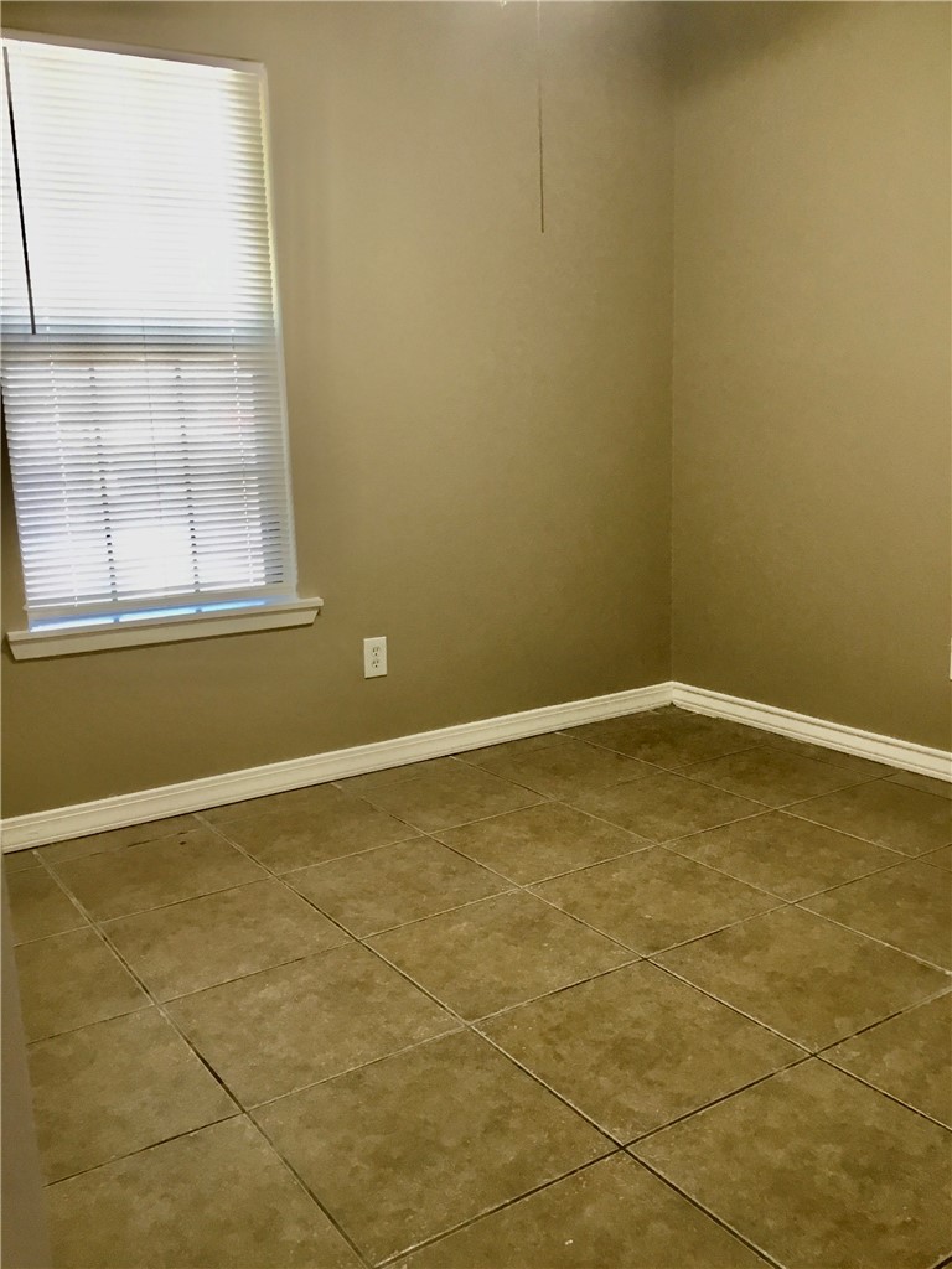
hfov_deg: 45.4
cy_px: 634
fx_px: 1137
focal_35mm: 31
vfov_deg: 58.4
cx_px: 476
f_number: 2.4
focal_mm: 3.3
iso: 50
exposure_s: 1/30
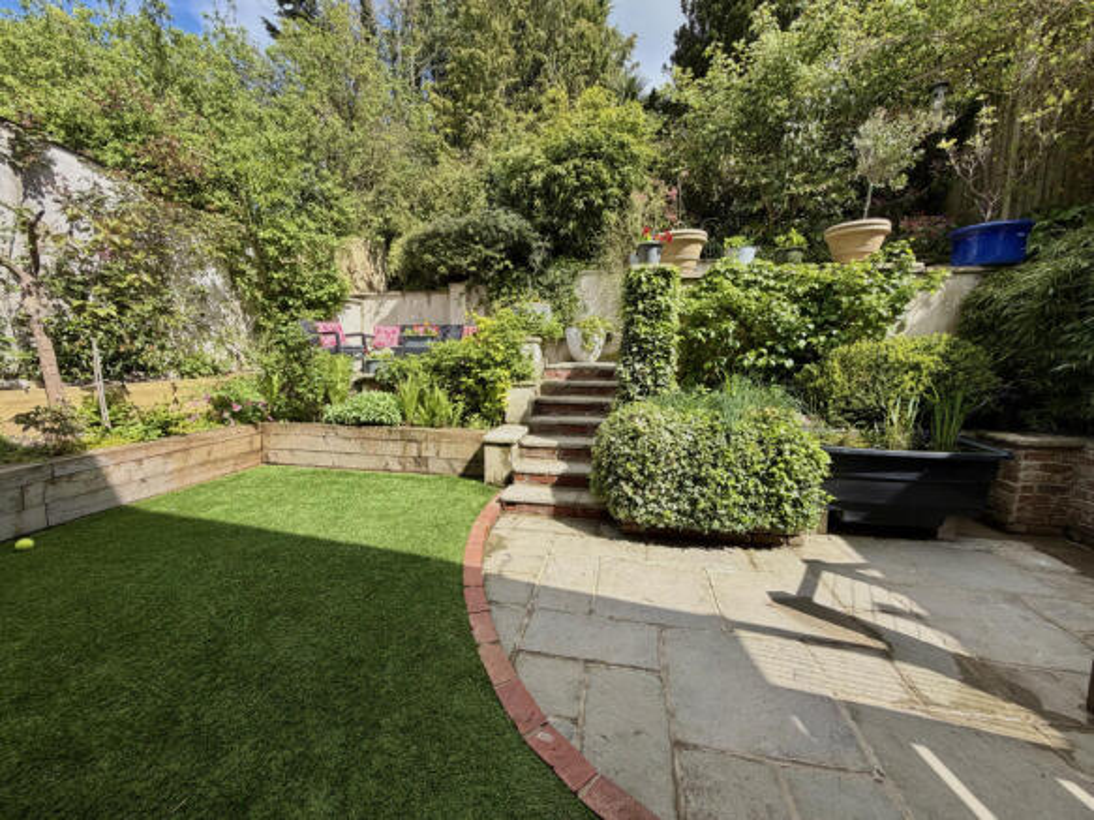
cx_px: 547
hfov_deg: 102.1
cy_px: 410
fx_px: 442
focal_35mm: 14
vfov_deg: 85.7
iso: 40
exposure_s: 1/770
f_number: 2.2
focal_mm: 2.22
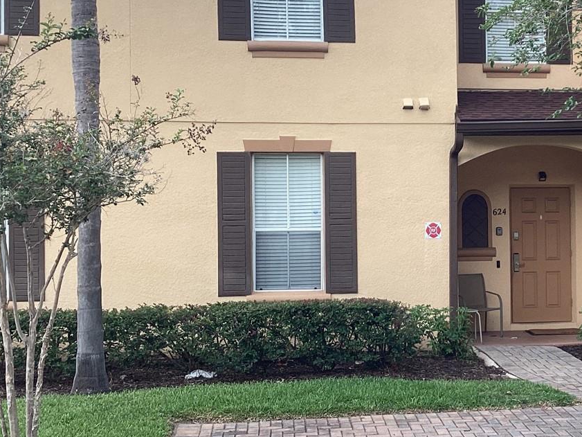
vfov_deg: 24.8
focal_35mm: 59
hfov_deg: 32.0
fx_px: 992
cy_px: 212
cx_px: 444
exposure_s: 1/120
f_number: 2.4
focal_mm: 3.3
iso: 25
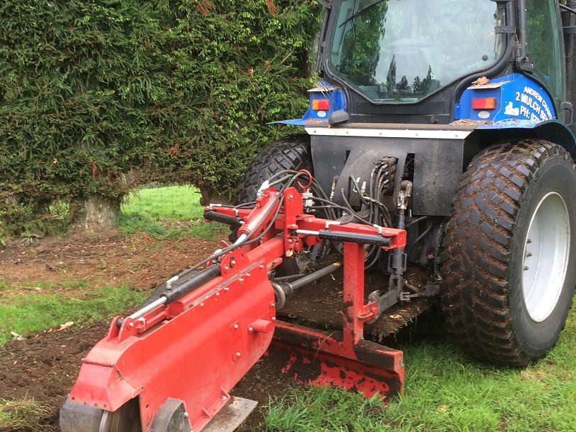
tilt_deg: -17.9
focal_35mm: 45
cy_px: 251
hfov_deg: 42.0
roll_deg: +1.7
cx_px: 256
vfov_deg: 32.1
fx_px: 749
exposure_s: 1/120
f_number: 2.2
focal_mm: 4.15
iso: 40
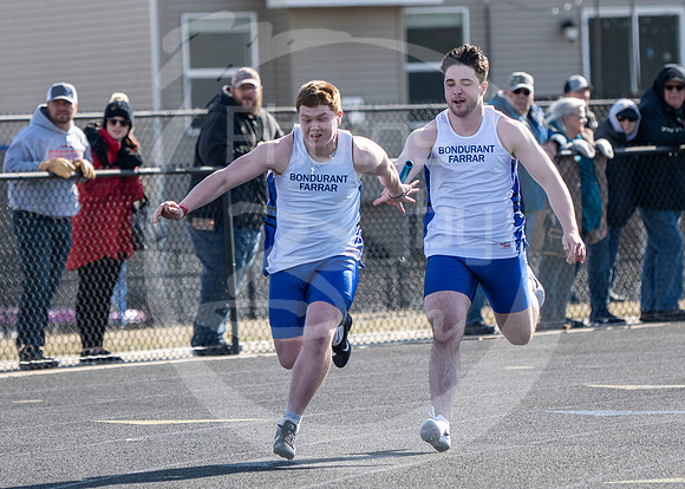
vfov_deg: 4.0
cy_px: 295
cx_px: 370
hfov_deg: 5.7
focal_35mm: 356
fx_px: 6915
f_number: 2.8
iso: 200
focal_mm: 155
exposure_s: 1/1250
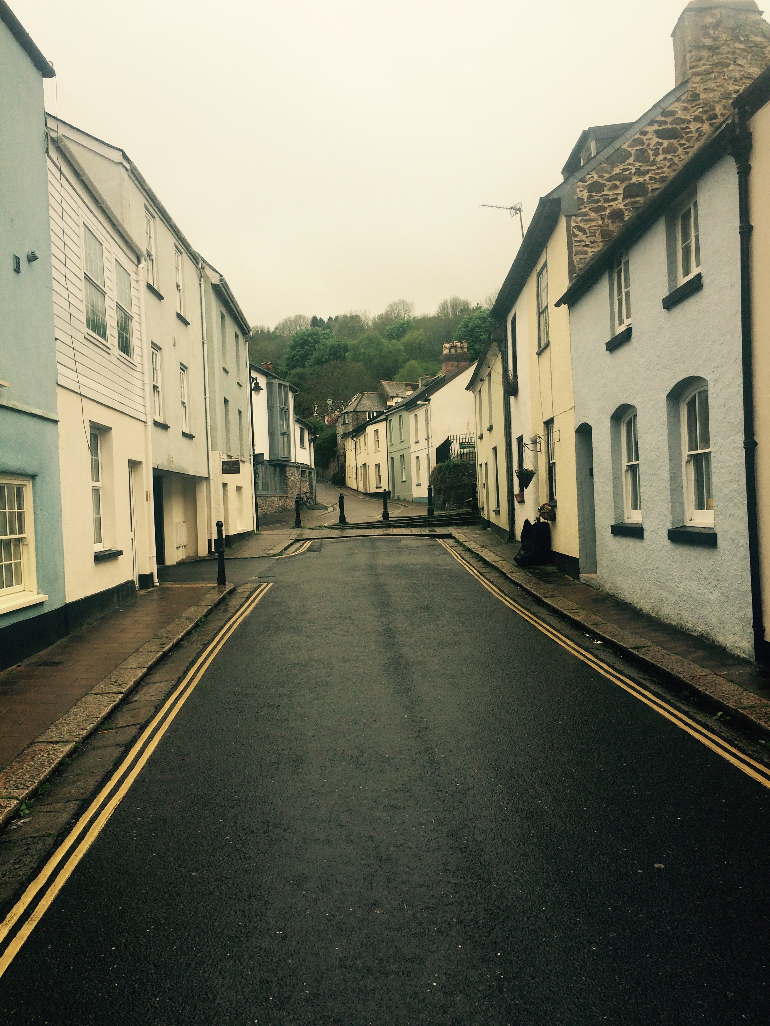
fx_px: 860
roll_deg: +2.5
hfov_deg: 48.2
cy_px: 513
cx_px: 385
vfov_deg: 61.7
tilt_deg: -2.3
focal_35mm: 29
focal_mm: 4.15
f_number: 2.2
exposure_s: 1/1414
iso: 32
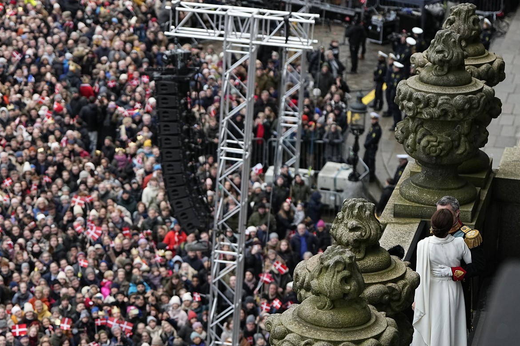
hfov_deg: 13.8
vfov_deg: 9.2
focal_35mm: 149
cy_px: 233
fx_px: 2152
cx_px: 194
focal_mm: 97
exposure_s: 1/500
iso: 800
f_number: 2.8
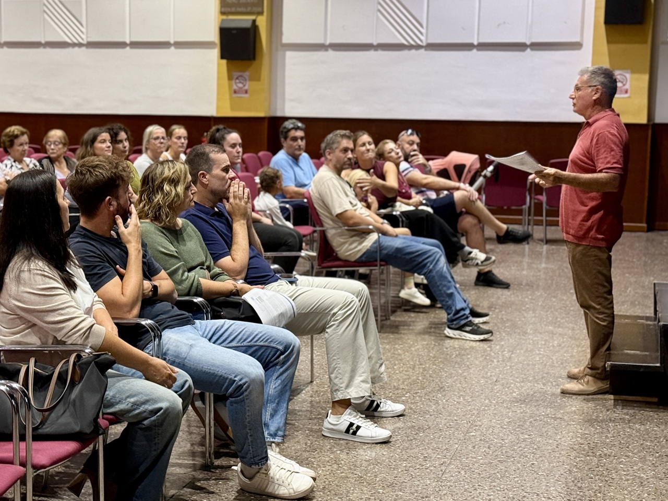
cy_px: 250
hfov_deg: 39.7
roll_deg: -2.7
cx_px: 334
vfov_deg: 30.2
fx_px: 926
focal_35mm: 48
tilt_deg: -5.6
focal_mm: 6.76
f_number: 1.78
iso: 250
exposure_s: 1/50
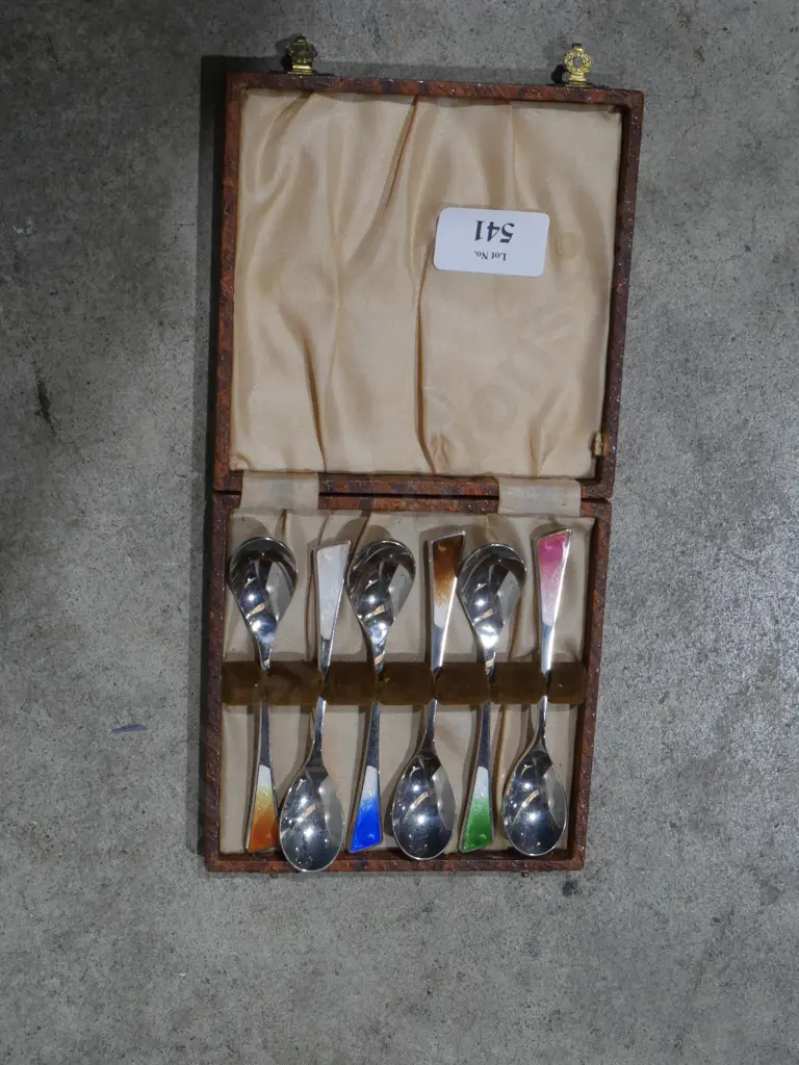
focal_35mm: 60
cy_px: 532
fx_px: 1847
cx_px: 400
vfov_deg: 32.2
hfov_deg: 24.4
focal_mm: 30
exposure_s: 1/60
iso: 640
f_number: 9
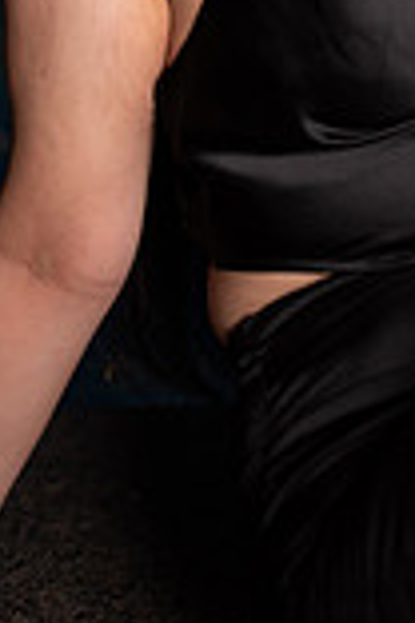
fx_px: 1746
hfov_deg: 13.4
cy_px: -120
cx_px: 371
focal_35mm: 101
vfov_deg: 19.1
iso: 800
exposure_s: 1/640
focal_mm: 35
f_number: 1.4
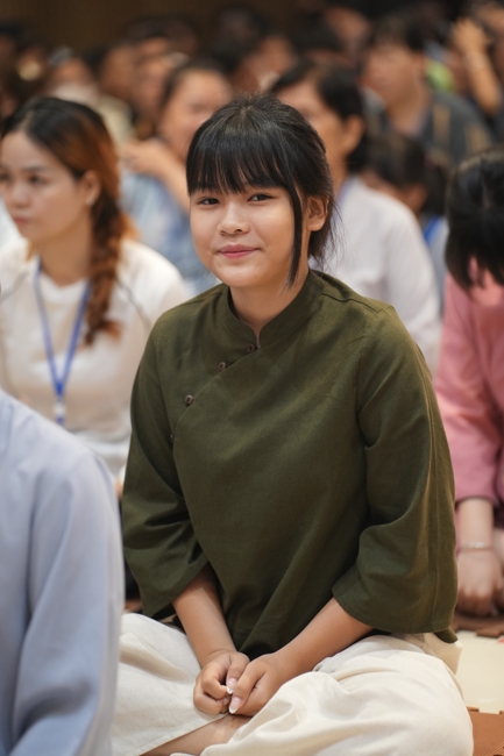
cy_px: 378
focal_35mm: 119
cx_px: 252
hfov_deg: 11.5
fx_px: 2500
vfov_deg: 17.2
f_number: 2.8
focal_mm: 119
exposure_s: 1/160
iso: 2000
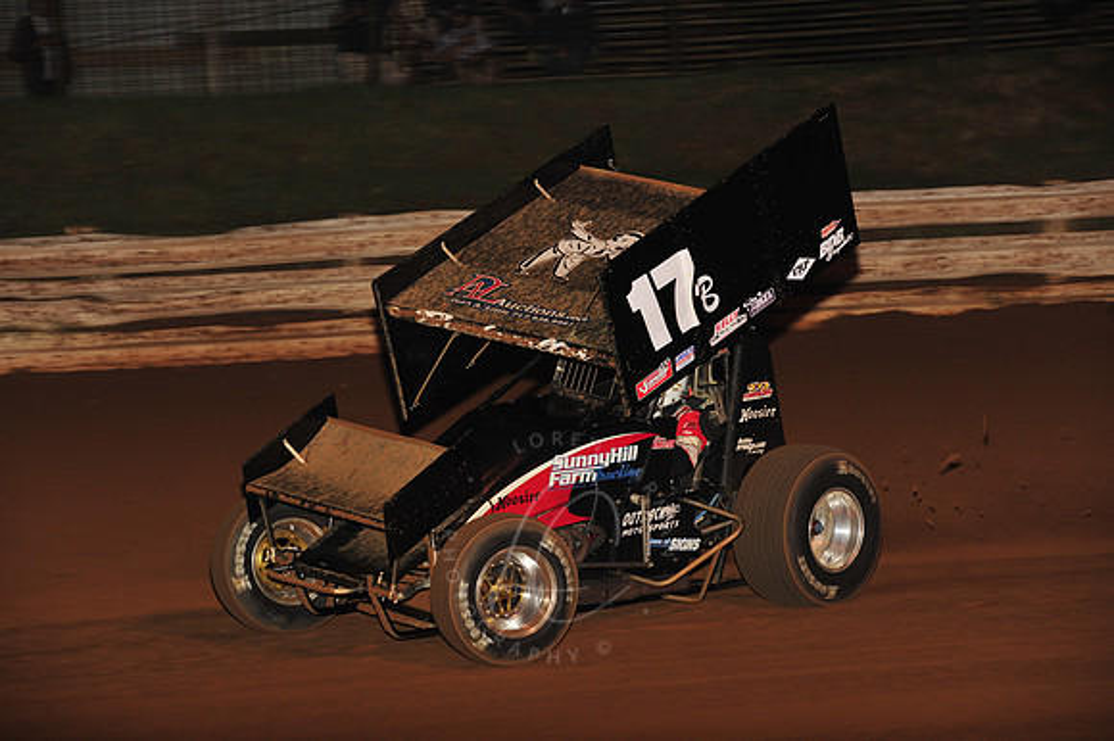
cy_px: 370
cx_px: 557
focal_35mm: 145
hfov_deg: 14.2
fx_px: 4484
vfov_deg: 9.5
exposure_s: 1/320
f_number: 7.1
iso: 1000
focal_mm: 145
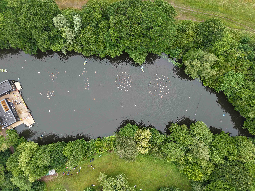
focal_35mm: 24
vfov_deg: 56.8
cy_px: 96
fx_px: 177
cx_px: 128
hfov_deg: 71.6
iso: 100
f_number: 1.8
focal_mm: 8.67
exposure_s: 1/180
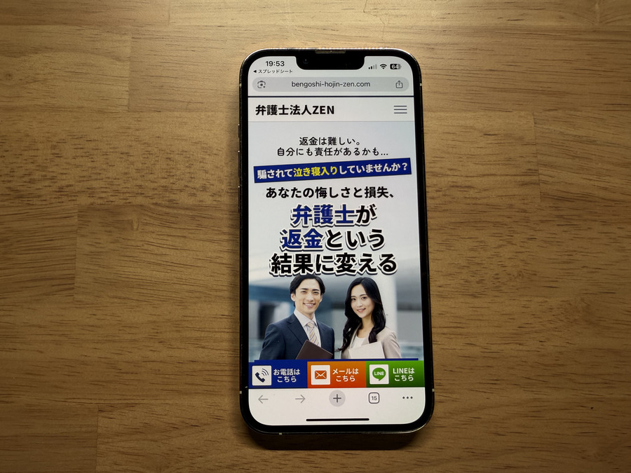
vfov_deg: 56.8
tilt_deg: -82.9
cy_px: 236
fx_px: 437
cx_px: 316
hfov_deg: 71.6
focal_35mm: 24
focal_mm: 2.22
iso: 125
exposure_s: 1/120
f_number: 2.2
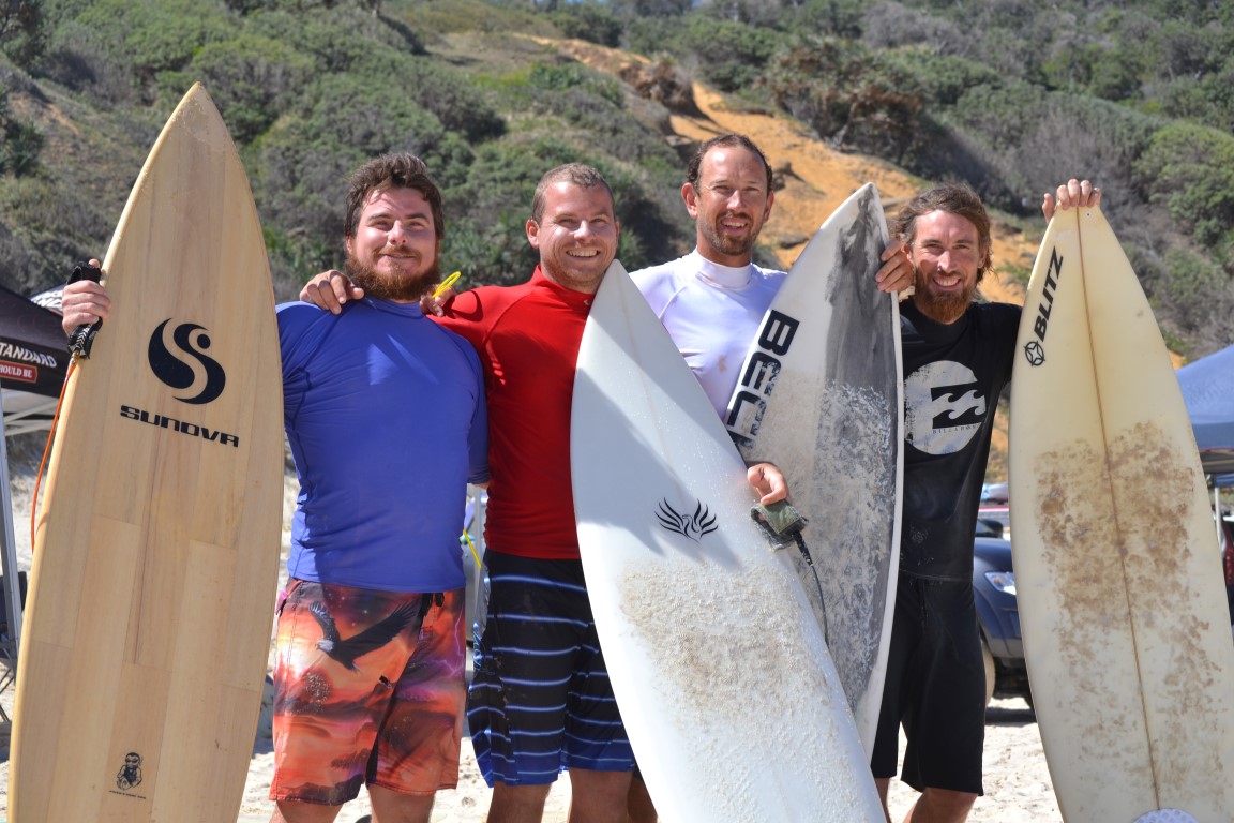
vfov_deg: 16.6
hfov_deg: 24.6
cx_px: 617
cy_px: 412
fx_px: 2828
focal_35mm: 82
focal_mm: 55
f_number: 8
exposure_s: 1/250
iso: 100
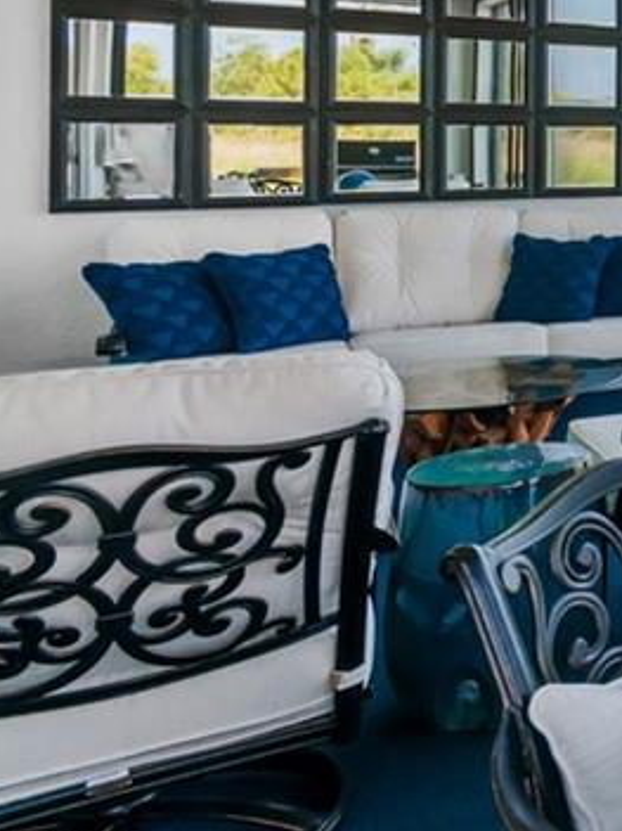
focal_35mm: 42
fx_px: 1007
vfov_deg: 40.9
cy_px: 63
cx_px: 1192
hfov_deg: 20.3
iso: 200
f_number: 8
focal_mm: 10
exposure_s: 1/50
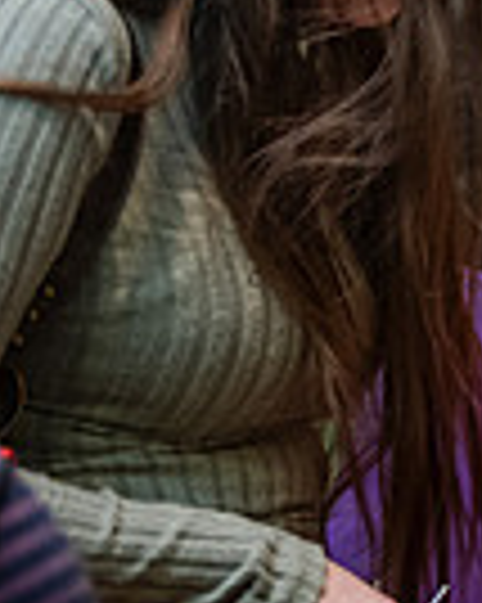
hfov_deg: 7.8
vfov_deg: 10.8
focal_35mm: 179
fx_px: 3196
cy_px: 232
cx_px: 1302
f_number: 3.2
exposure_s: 1/200
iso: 2000
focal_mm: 44
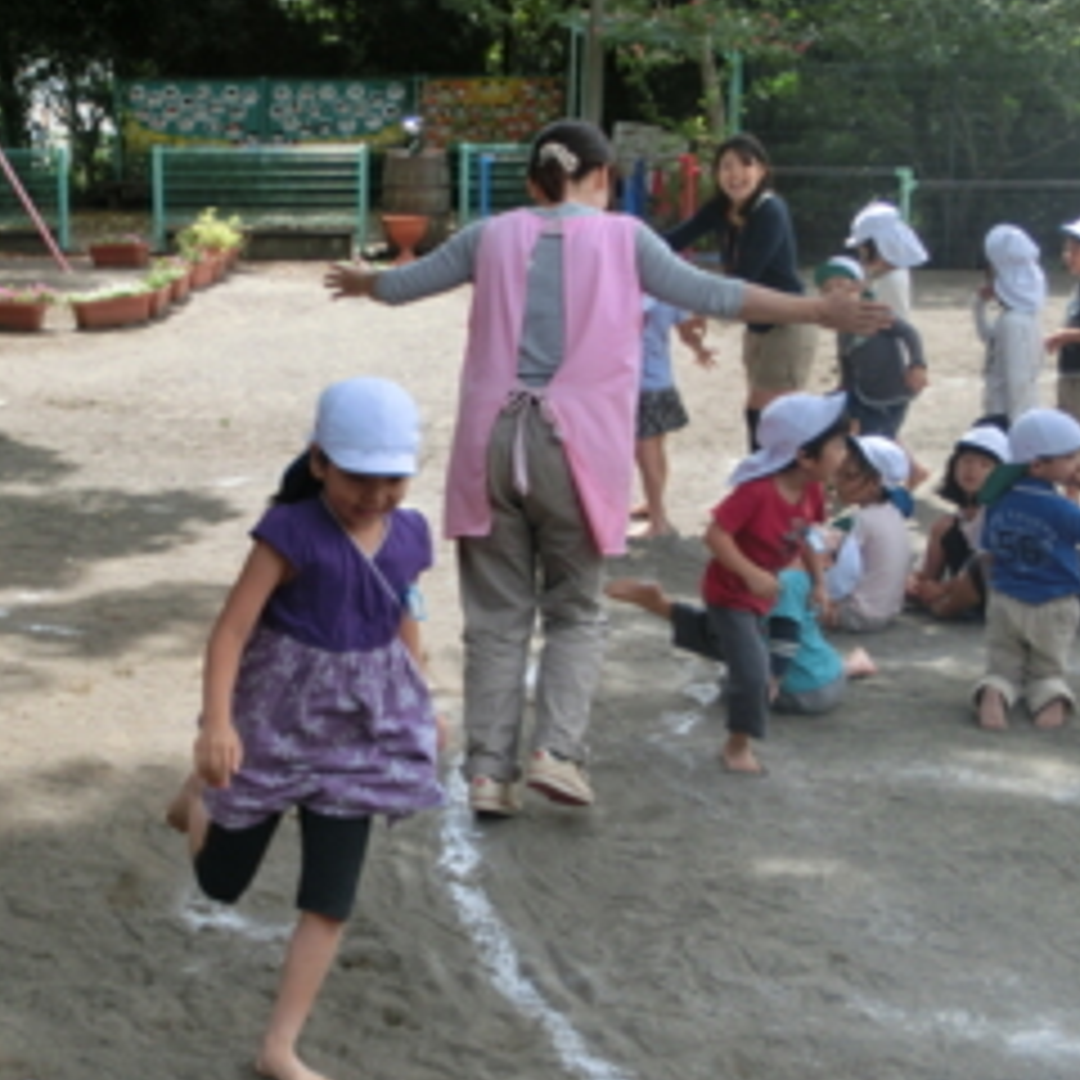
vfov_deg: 30.6
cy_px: 567
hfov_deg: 30.0
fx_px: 1977
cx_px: 248
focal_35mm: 56
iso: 80
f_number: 3.9
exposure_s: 1/400
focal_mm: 6.67
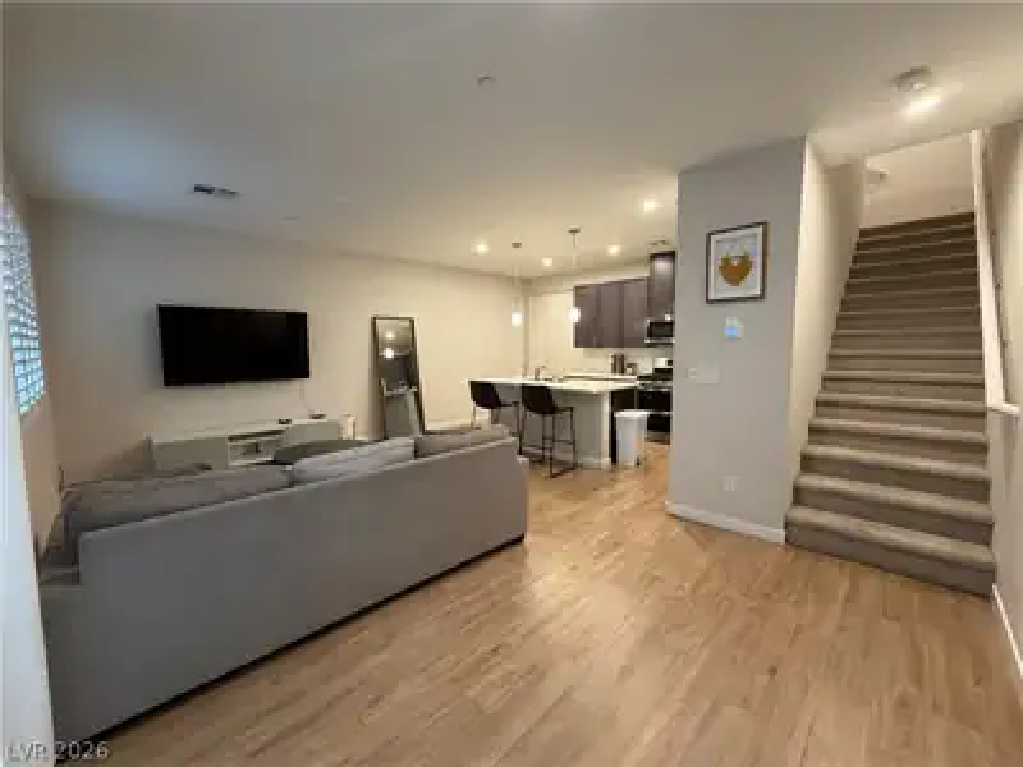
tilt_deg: -5.0
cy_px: 384
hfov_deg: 102.1
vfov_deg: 85.7
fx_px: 414
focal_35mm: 14
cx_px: 512
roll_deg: +0.2
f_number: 2.2
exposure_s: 1/60
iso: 320
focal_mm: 2.22
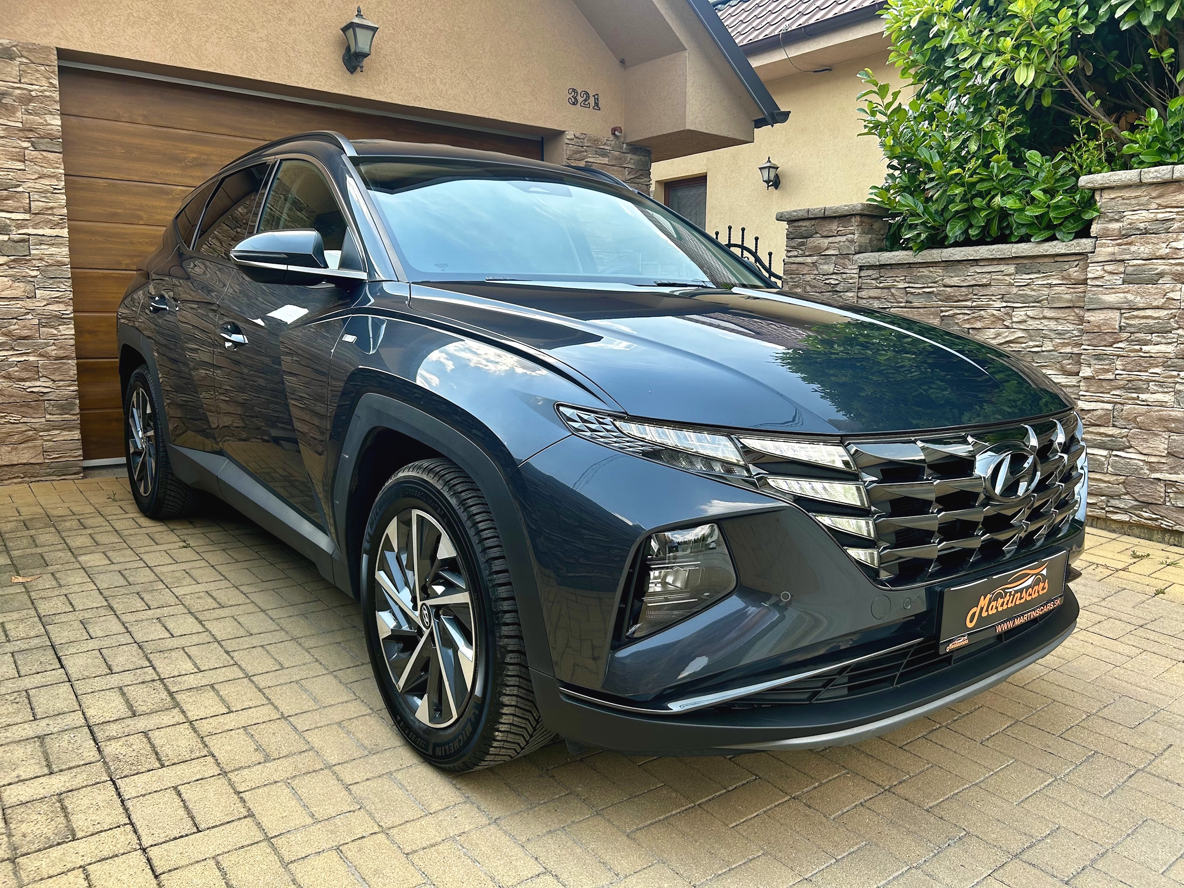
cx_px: 592
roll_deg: -0.3
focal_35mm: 26
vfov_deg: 53.1
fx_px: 889
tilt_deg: -7.6
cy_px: 444
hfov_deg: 67.3
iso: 50
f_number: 1.5
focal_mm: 5.7
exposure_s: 1/786
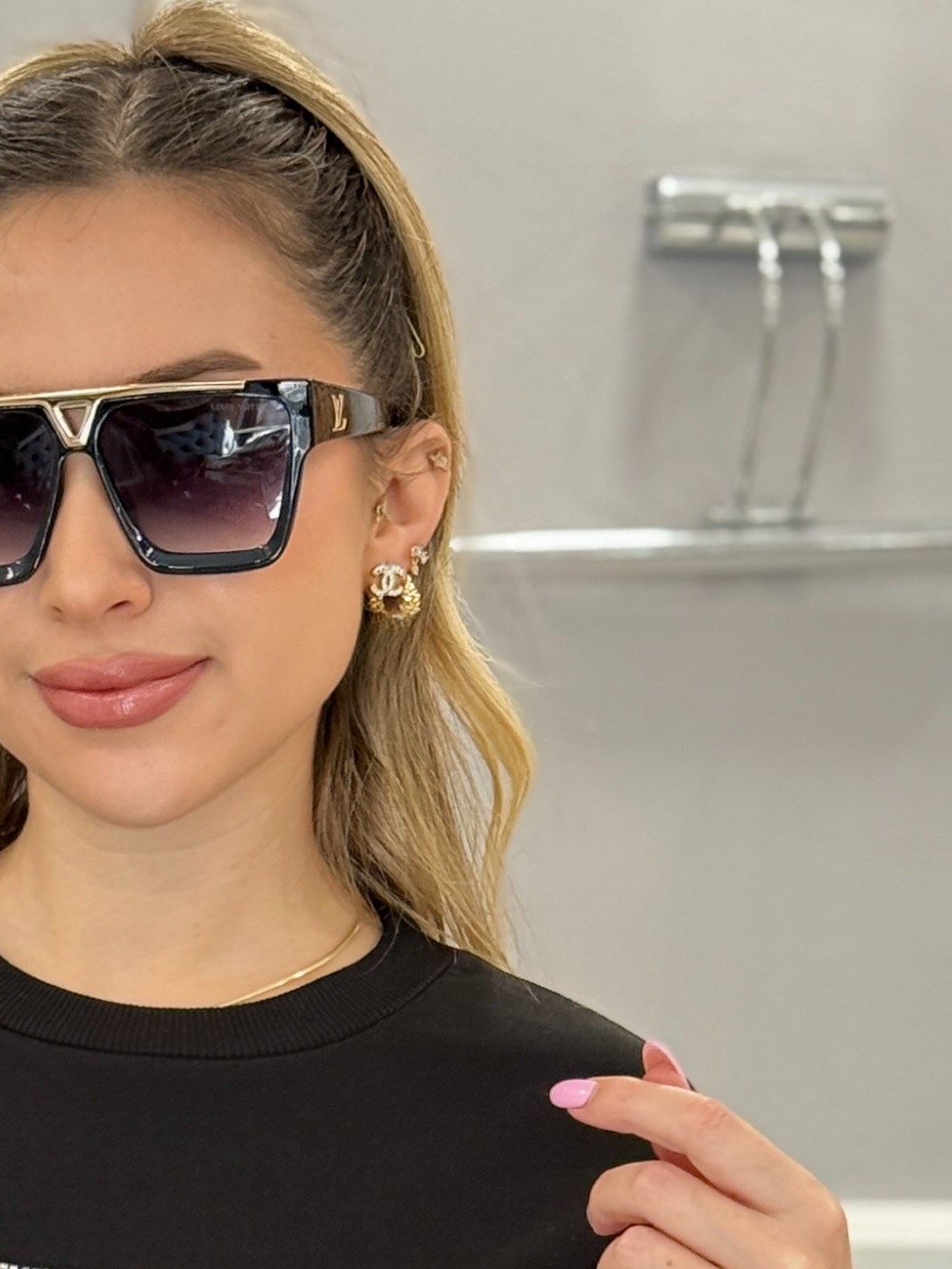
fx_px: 4657
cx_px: 161
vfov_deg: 15.0
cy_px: 1533
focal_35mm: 127
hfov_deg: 11.6
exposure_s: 1/60
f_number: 1.78
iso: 125
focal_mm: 6.76
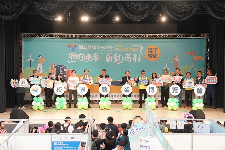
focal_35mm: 88
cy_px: 75
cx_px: 112
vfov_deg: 15.5
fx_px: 550
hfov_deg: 23.1
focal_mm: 59
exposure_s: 1/200
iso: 1250
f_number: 2.8
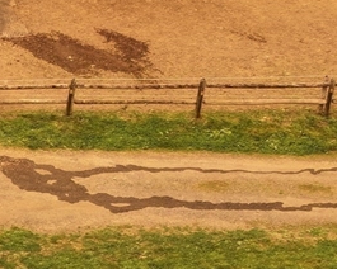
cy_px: 390
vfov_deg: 5.8
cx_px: -303
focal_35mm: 264
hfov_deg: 7.1
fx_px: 2633
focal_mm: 19.35
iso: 100
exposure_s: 1/240
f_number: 2.8
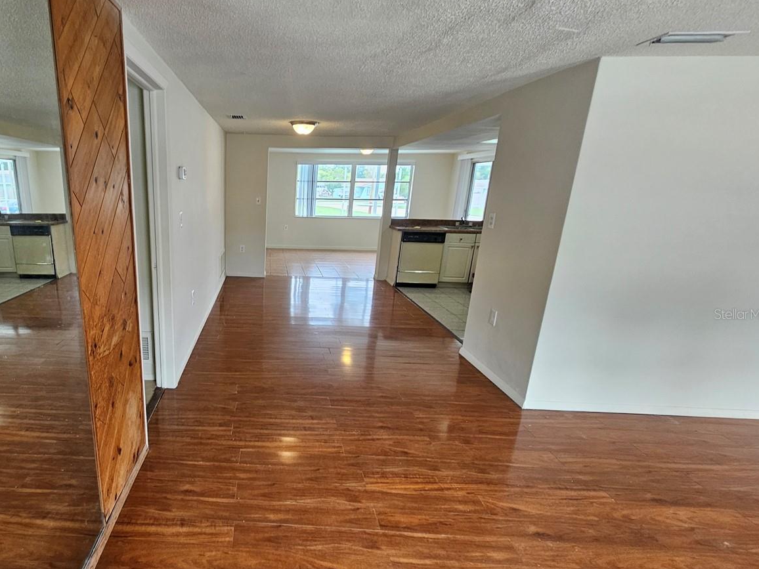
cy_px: 314
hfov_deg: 84.6
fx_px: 395
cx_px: 251
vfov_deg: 71.4
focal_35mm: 18
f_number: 2.2
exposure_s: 1/60
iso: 80
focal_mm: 2.2
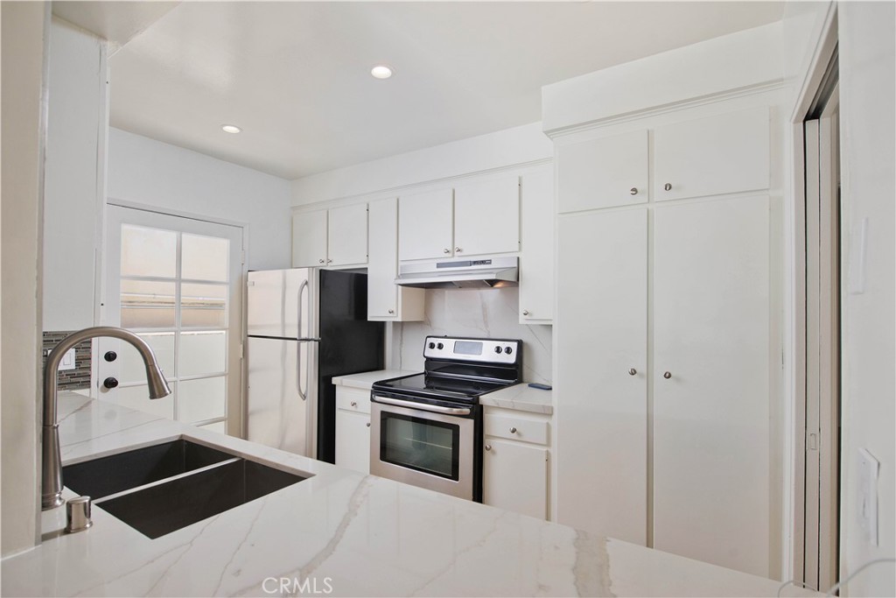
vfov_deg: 67.4
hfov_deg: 90.0
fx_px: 448
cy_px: 299
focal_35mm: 18
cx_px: 448
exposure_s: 1/640
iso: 400
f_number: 5.6
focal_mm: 18
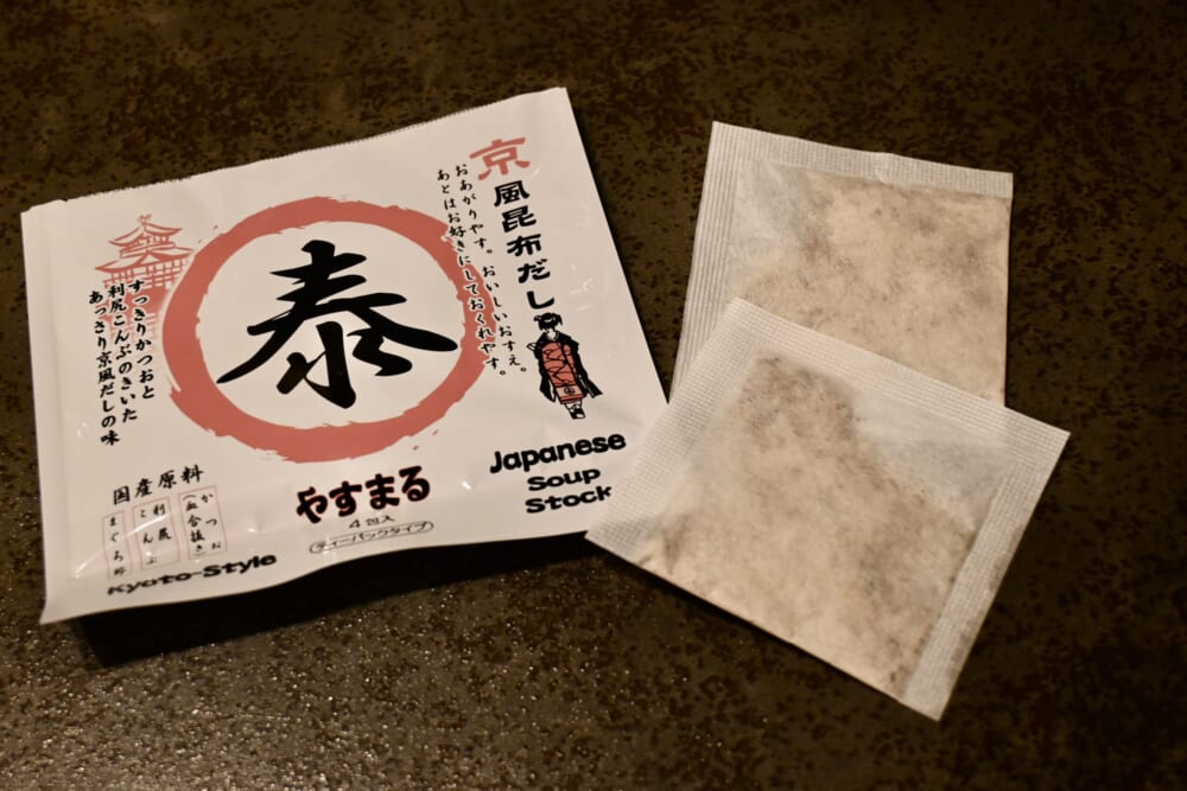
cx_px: 594
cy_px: 396
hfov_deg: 41.7
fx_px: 1558
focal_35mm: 47
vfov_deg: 28.5
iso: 1000
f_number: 5
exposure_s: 1/125
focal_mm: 31.5
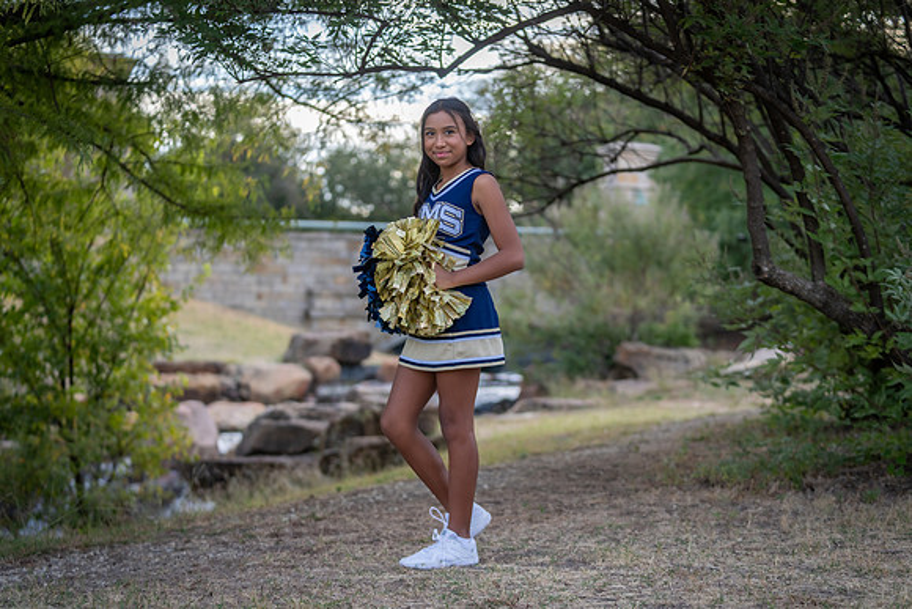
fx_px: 1774
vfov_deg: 19.5
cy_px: 304
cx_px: 456
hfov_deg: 28.8
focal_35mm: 70
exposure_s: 1/320
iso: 160
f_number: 2.8
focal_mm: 70
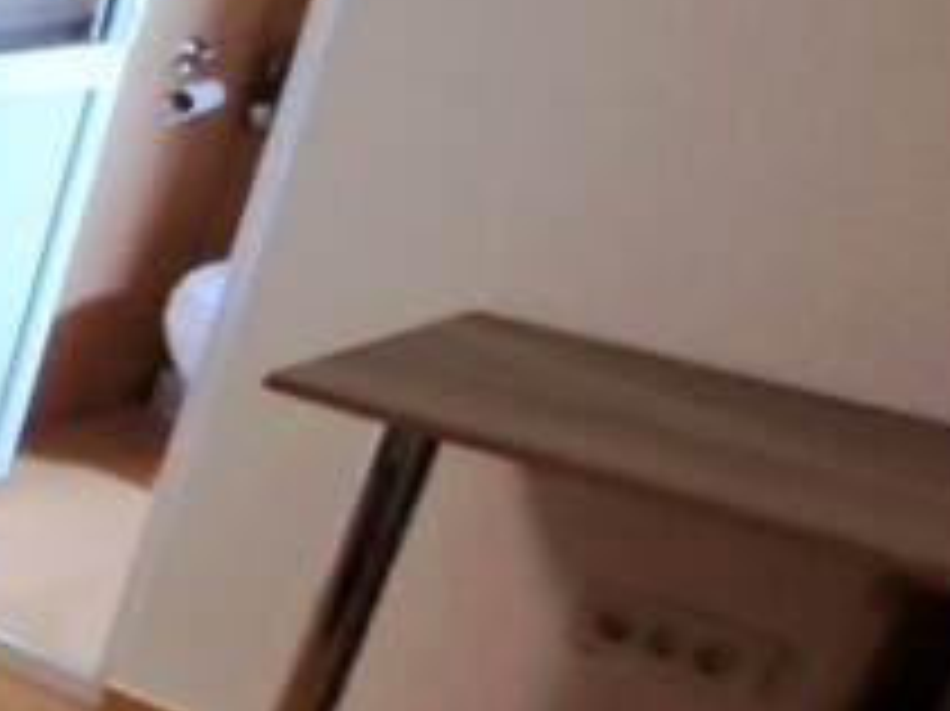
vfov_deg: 23.1
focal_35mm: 63
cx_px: -1144
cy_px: 504
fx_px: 1728
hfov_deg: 17.0
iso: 400
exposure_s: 1/25
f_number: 2.2
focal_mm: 1.74
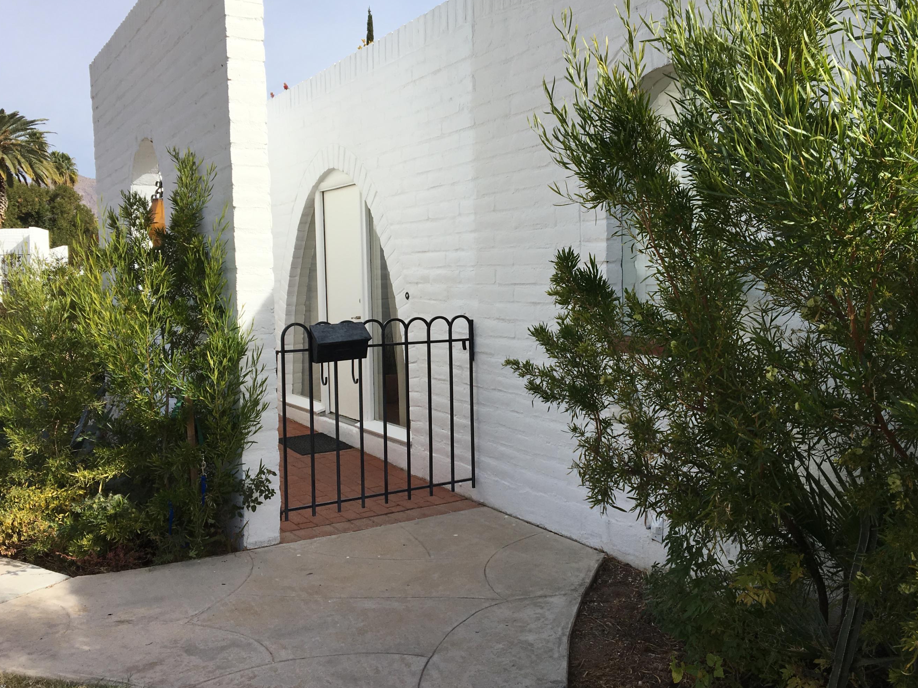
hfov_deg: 55.3
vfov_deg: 42.9
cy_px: 319
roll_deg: +2.1
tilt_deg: -1.2
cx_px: 495
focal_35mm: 33
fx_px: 875
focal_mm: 4.15
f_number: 2.2
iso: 25
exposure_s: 1/1789
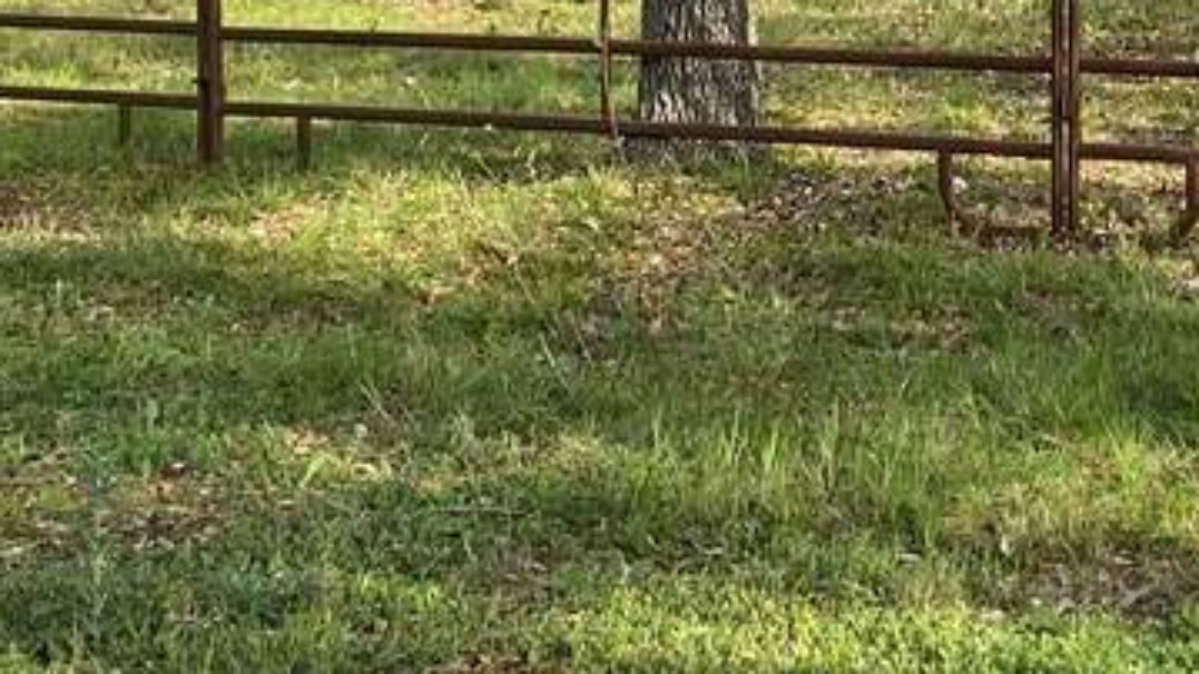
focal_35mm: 101
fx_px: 3211
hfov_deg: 20.8
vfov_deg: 11.9
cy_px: -17
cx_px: 1052
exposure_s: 1/927
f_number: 1.8
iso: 32
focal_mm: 4.25
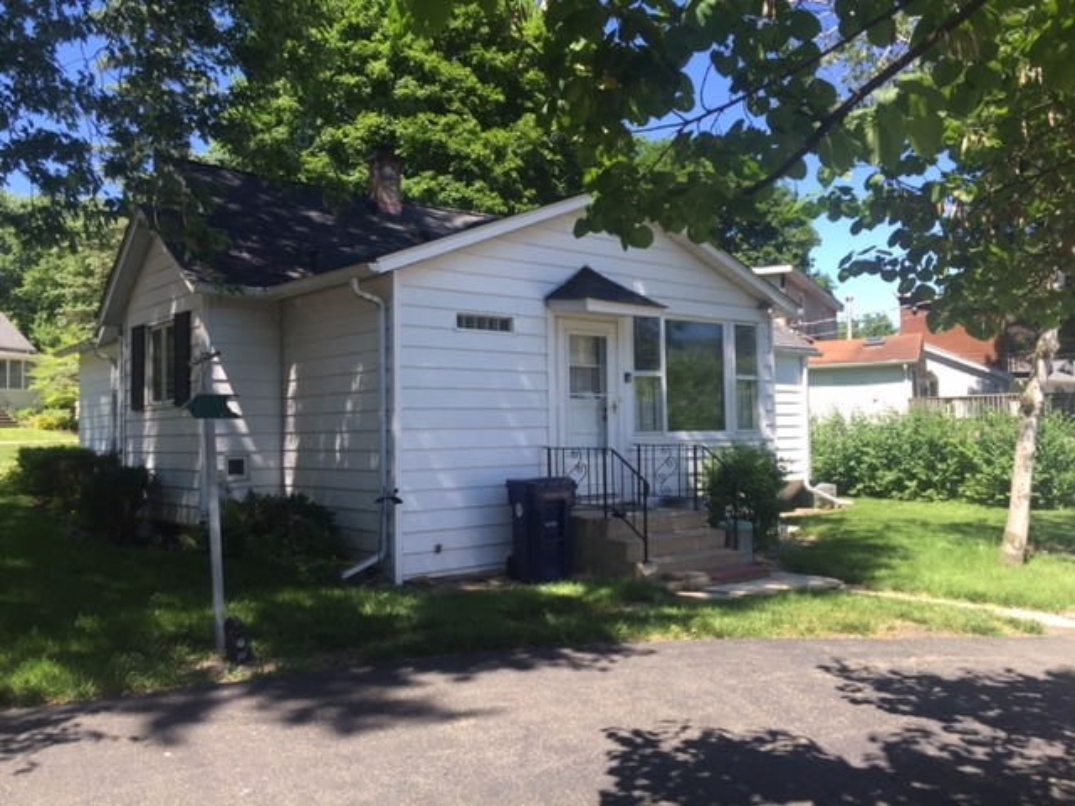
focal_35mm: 29
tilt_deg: +1.4
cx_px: 538
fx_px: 901
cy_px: 403
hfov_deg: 61.7
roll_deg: +0.7
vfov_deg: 48.2
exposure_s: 1/507
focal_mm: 4.15
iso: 32
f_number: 2.2
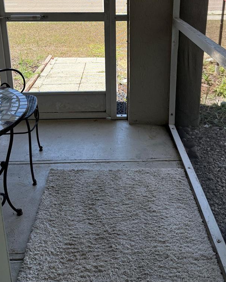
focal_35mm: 37
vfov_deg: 47.0
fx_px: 309
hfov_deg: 40.1
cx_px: 117
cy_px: 65
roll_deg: +0.2
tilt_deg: -18.2
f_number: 1.78
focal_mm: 6.76
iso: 100
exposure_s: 1/1493
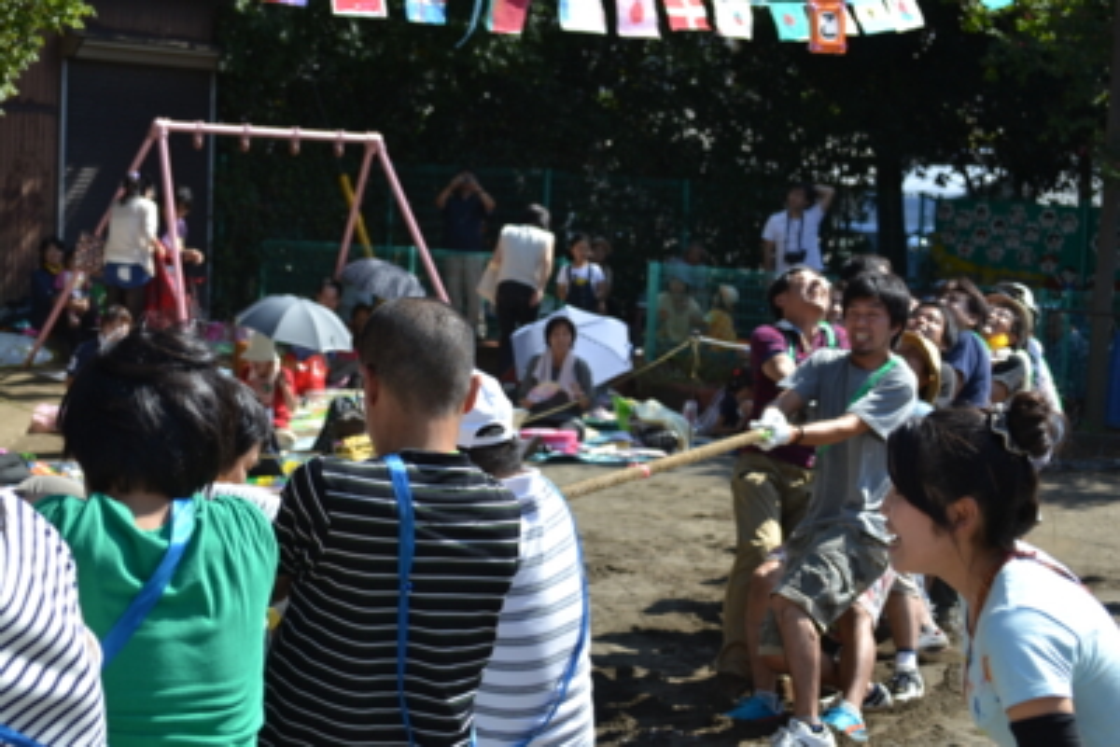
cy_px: 374
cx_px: 560
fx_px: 2567
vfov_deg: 16.6
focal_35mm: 82
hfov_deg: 24.6
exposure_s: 1/200
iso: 100
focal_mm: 55
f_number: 7.1
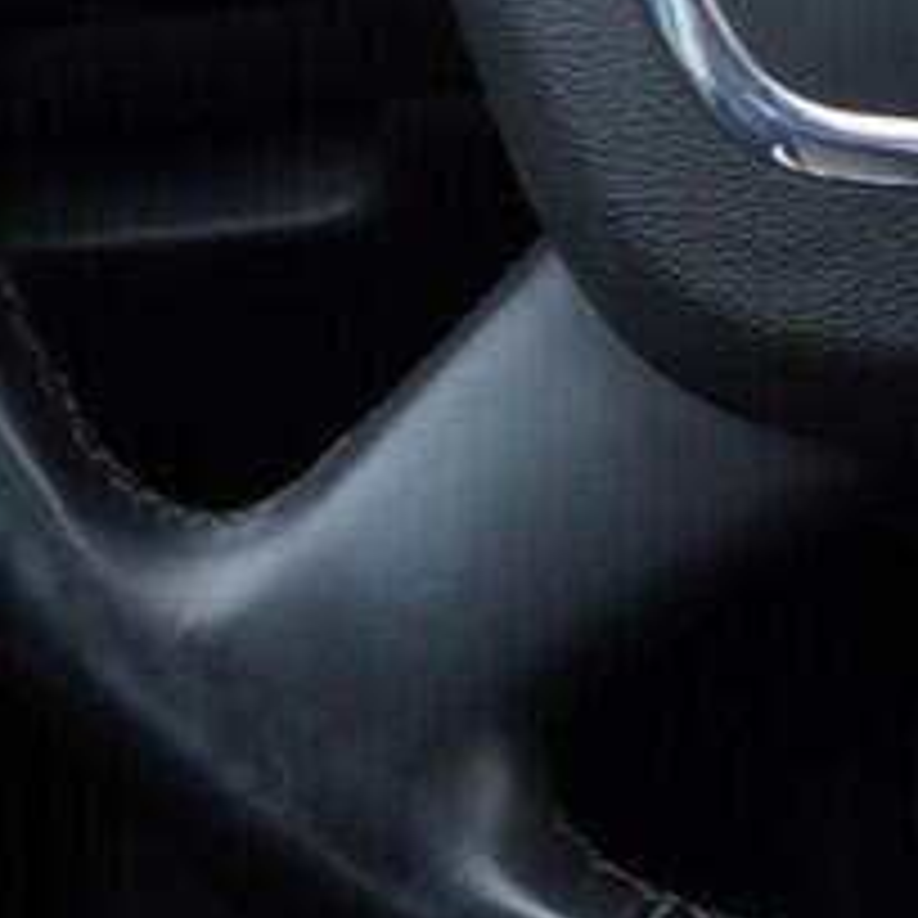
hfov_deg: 7.7
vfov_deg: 8.0
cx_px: 1940
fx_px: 6481
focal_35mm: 216
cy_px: -405
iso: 125
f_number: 2.8
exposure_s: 1/40
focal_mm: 24
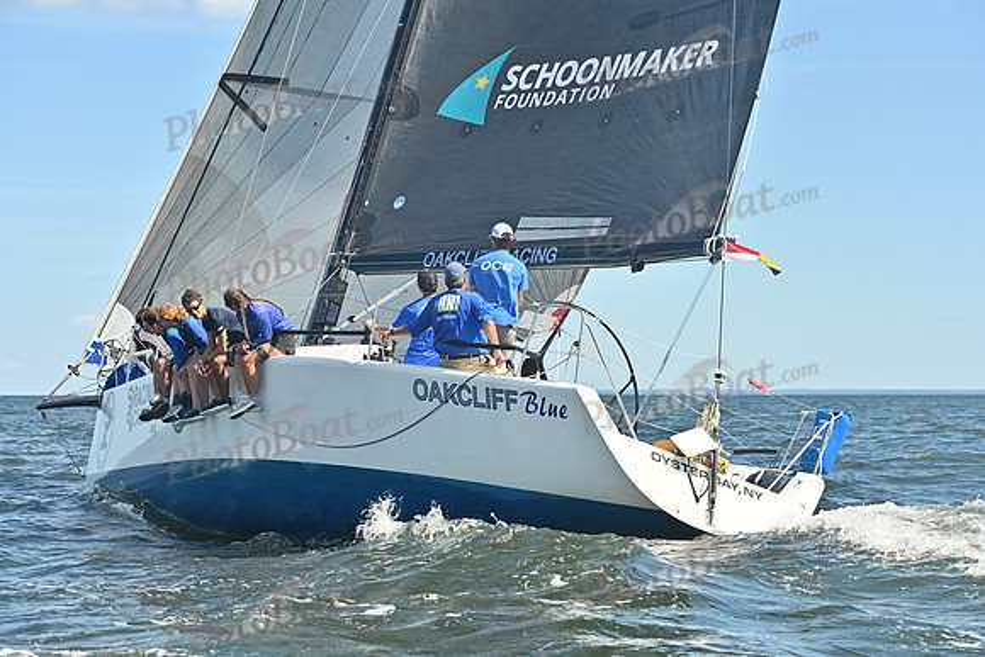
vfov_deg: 15.2
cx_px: 492
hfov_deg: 22.6
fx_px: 2463
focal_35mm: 90
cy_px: 328
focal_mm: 90
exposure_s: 1/1000
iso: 250
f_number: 7.1
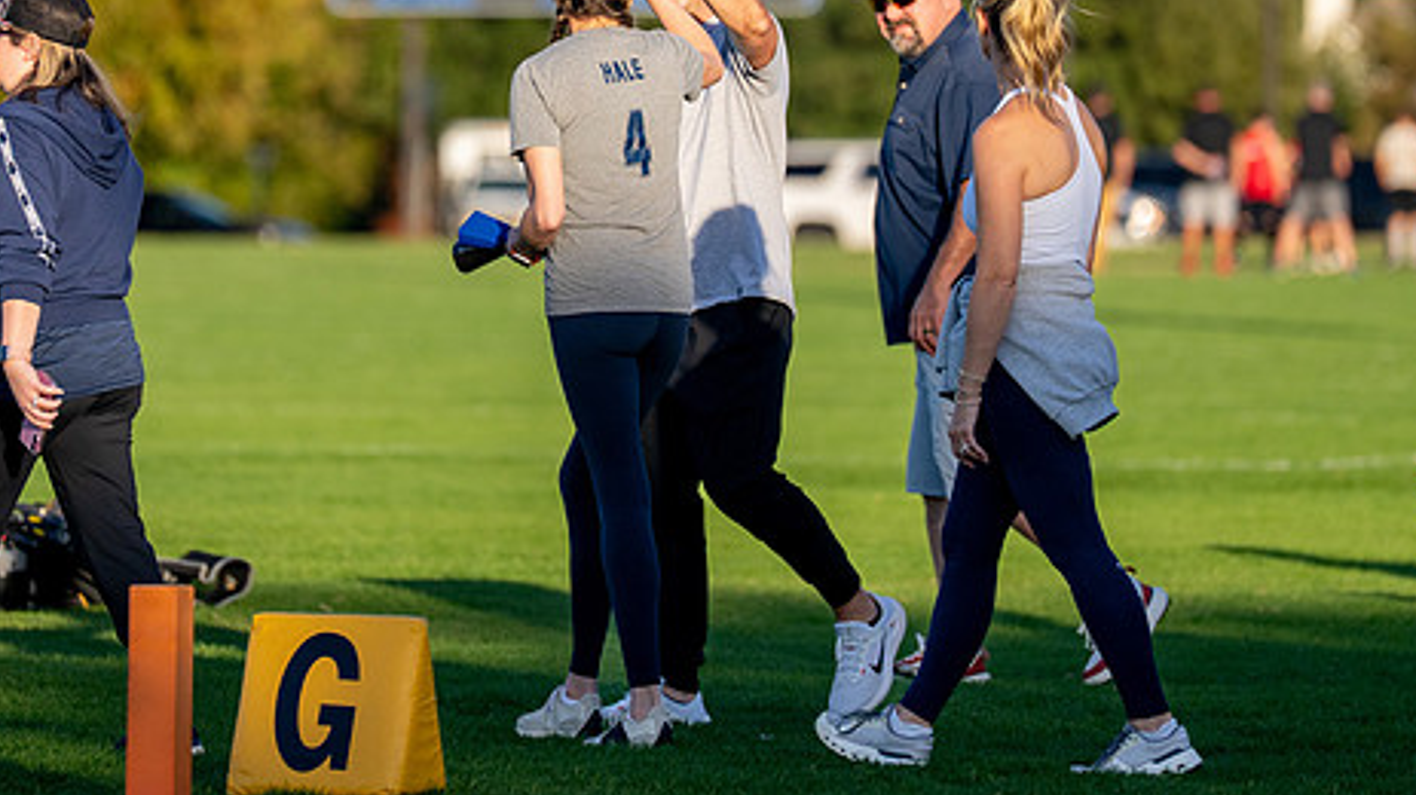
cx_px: 606
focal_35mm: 404
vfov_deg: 3.0
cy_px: 115
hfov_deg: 5.3
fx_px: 15163
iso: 200
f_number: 2.8
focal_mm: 200
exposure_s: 1/2500
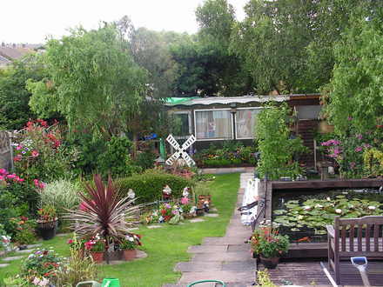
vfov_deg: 30.3
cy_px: 144
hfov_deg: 39.7
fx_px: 531
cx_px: 192
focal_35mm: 48
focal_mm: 8.1
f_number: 3.2
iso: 64
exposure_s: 1/100
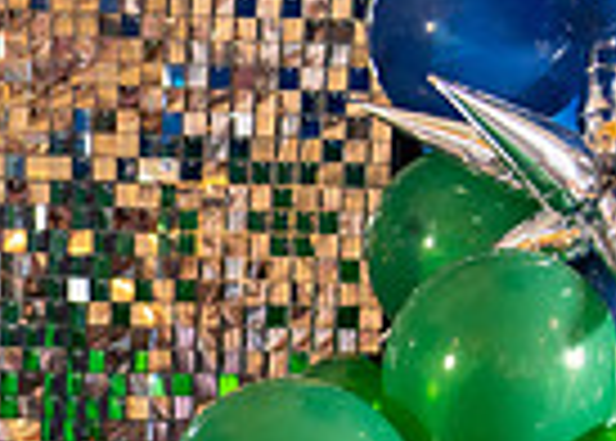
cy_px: 840
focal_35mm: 235
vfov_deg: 6.0
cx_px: -360
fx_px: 4113
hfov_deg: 8.3
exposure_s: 1/320
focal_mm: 50
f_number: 1.2
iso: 800
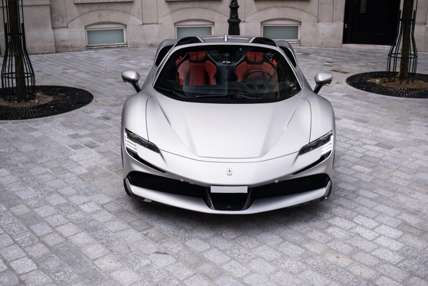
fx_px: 487
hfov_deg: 47.4
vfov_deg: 32.6
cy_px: 143
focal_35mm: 41
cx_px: 214
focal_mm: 27
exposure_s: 1/400
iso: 160
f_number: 2.8
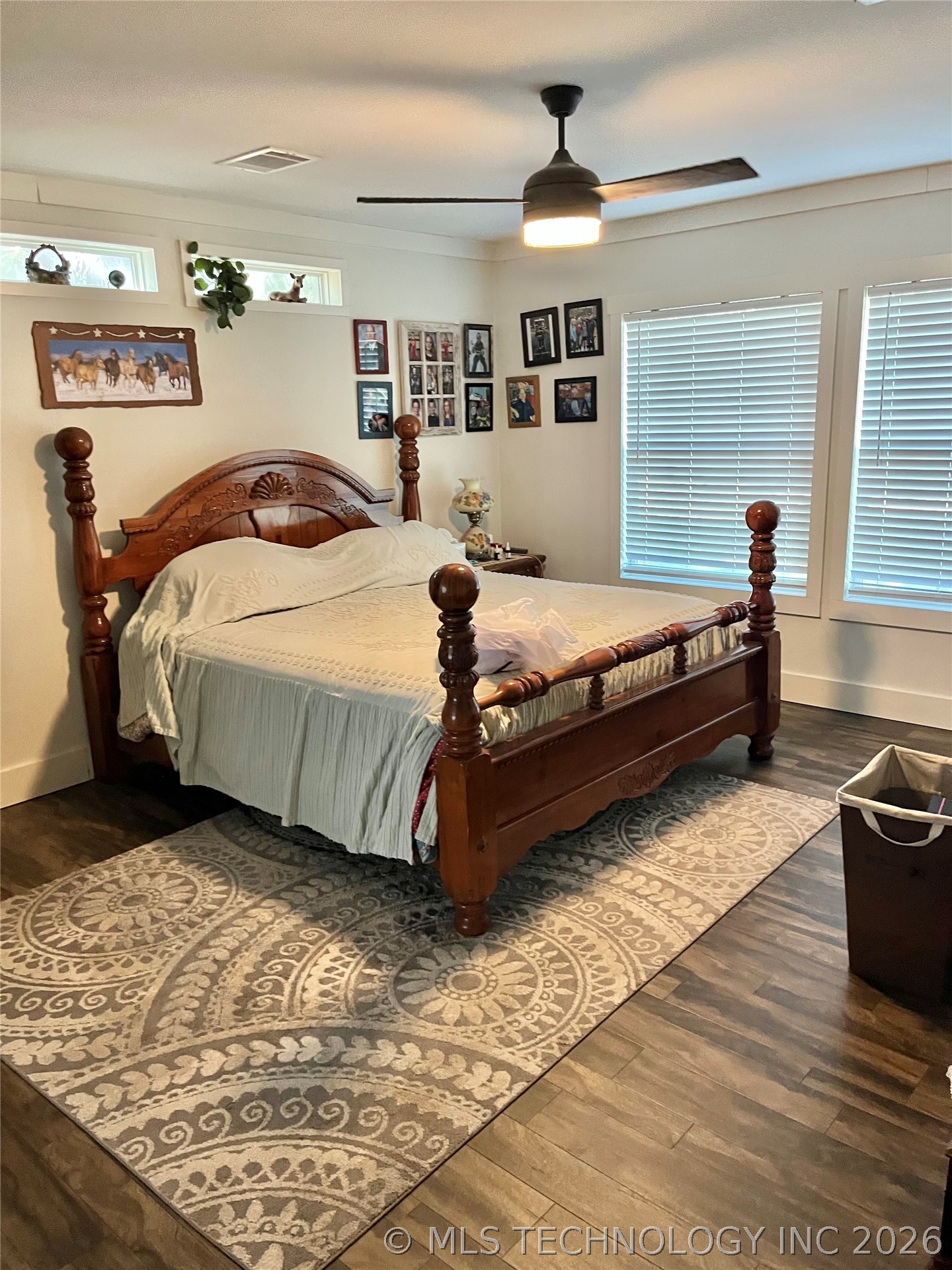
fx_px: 953
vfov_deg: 67.3
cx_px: 476
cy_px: 635
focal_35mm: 26
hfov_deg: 53.1
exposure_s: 1/60
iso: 400
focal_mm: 5.1
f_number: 1.6
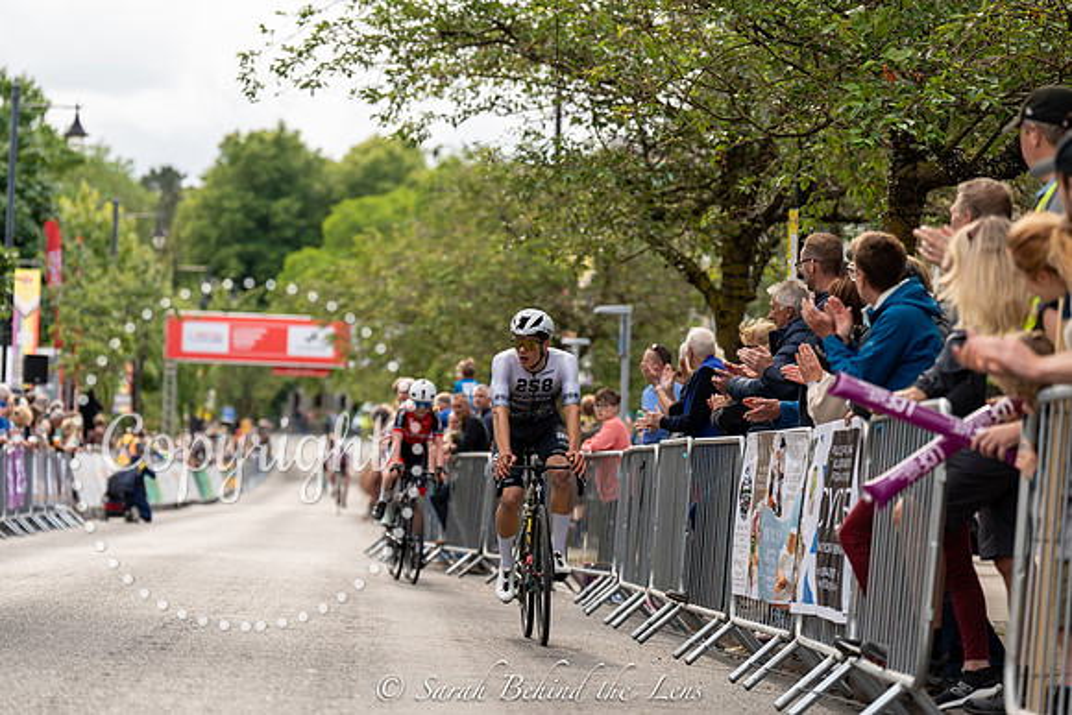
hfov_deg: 16.0
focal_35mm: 128
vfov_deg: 10.7
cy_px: 358
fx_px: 3812
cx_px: 536
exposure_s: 1/1000
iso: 400
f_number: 3.2
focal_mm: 128
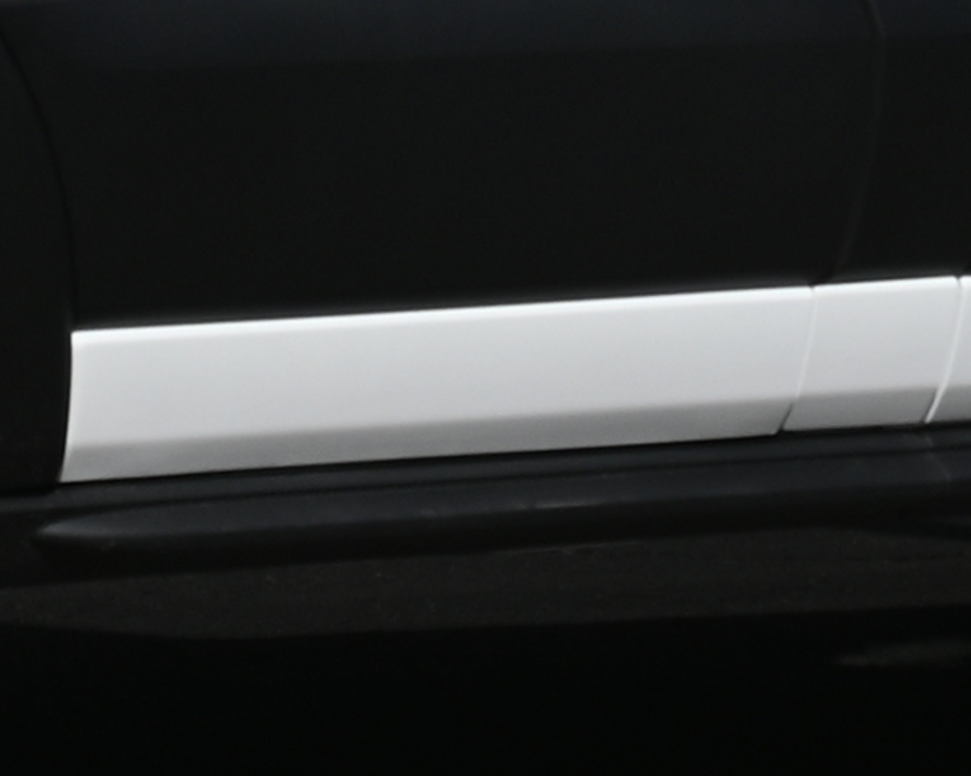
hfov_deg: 5.6
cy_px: -582
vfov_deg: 4.4
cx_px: 735
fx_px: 9930
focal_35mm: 346
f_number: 9
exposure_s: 1/640
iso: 100
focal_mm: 30.5
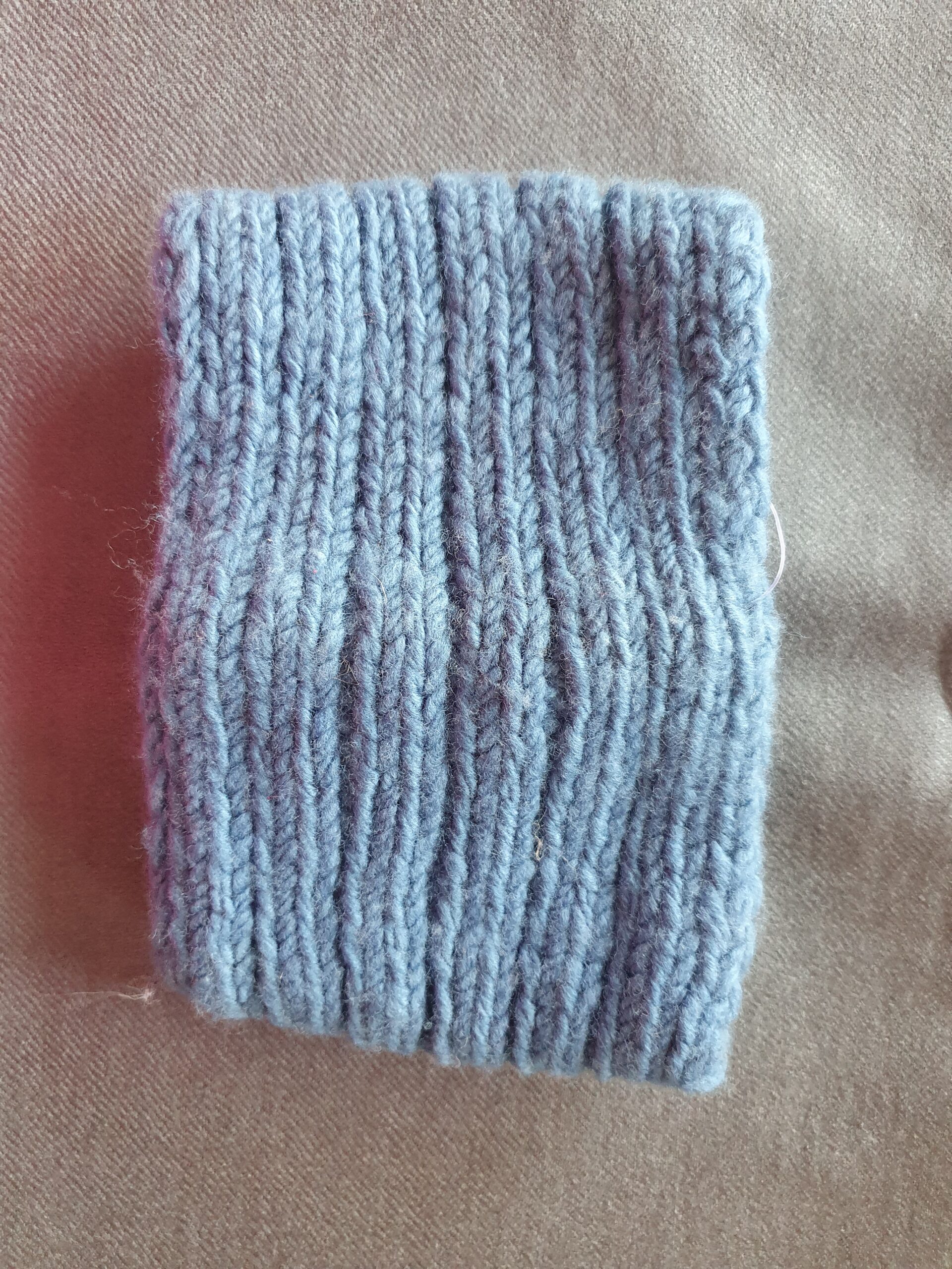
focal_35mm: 26
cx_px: 476
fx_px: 953
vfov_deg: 67.3
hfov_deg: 53.1
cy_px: 634
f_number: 1.5
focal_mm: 4.32
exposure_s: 1/40
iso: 250
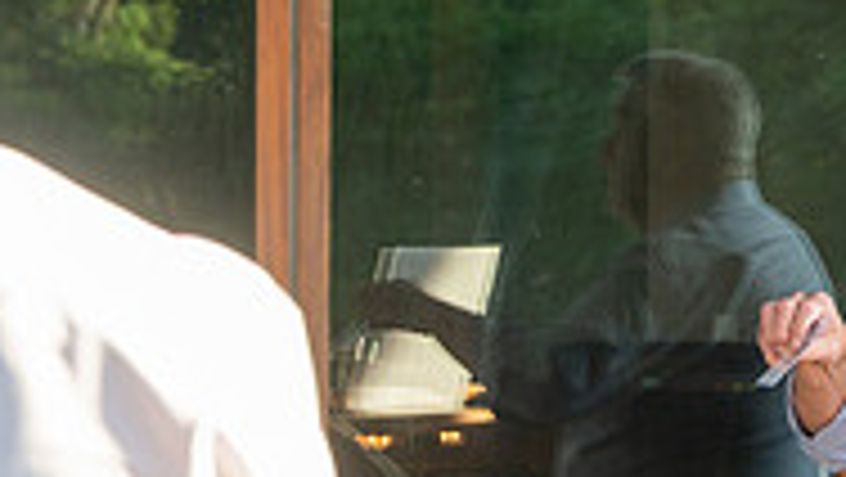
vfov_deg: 5.2
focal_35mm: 236
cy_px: 351
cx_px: 544
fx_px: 5297
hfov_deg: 9.1
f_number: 5
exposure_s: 1/250
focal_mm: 70
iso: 400
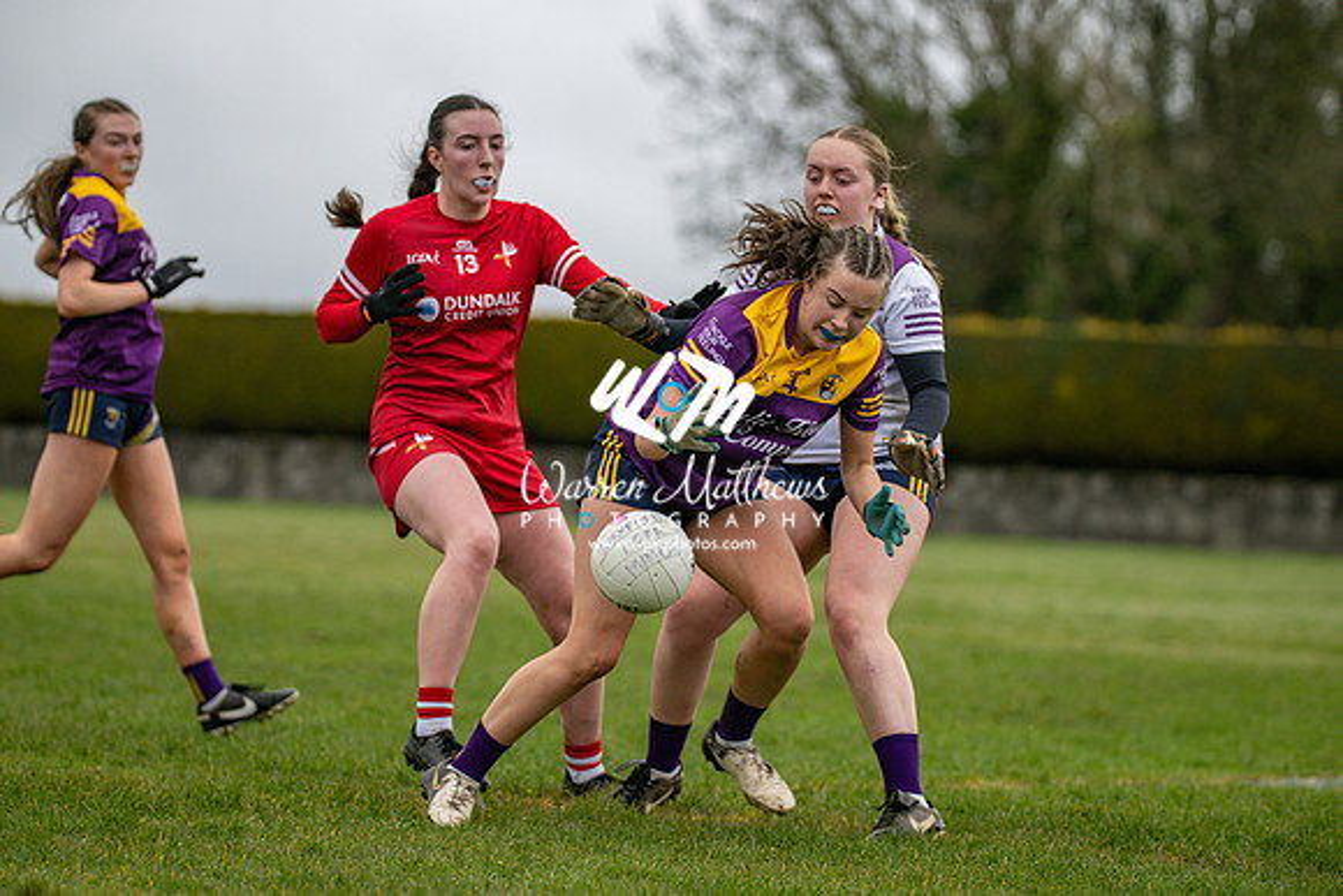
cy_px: 448
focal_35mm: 145
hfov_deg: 14.2
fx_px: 5410
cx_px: 672
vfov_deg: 9.5
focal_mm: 145
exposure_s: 1/1000
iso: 320
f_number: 2.8
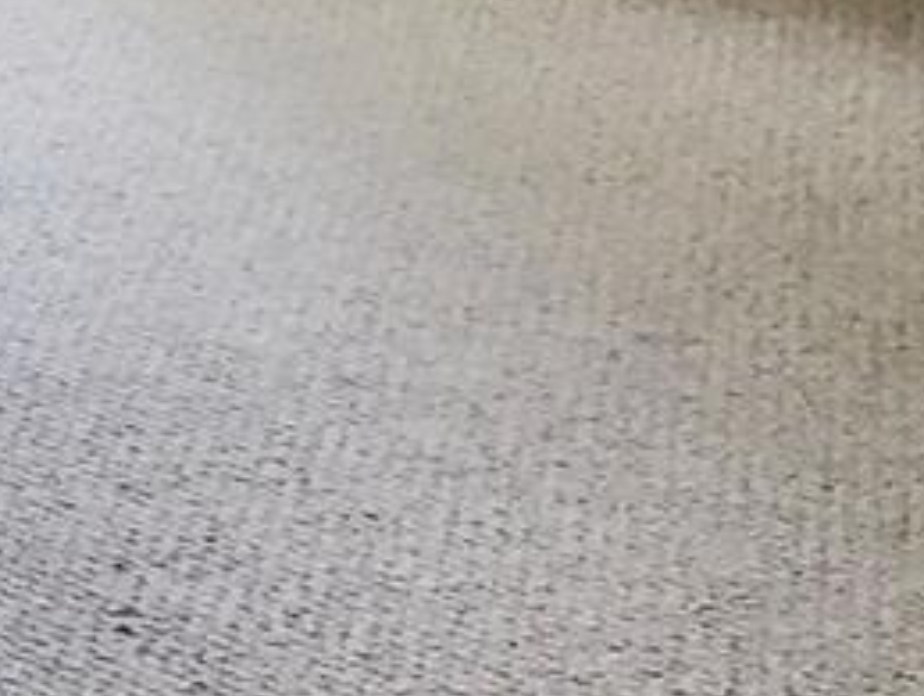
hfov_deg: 7.8
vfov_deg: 6.5
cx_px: -1506
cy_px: -186
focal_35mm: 229
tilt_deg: -12.0
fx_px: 6121
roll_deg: -1.3
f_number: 2.2
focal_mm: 4.15
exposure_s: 1/30
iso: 32
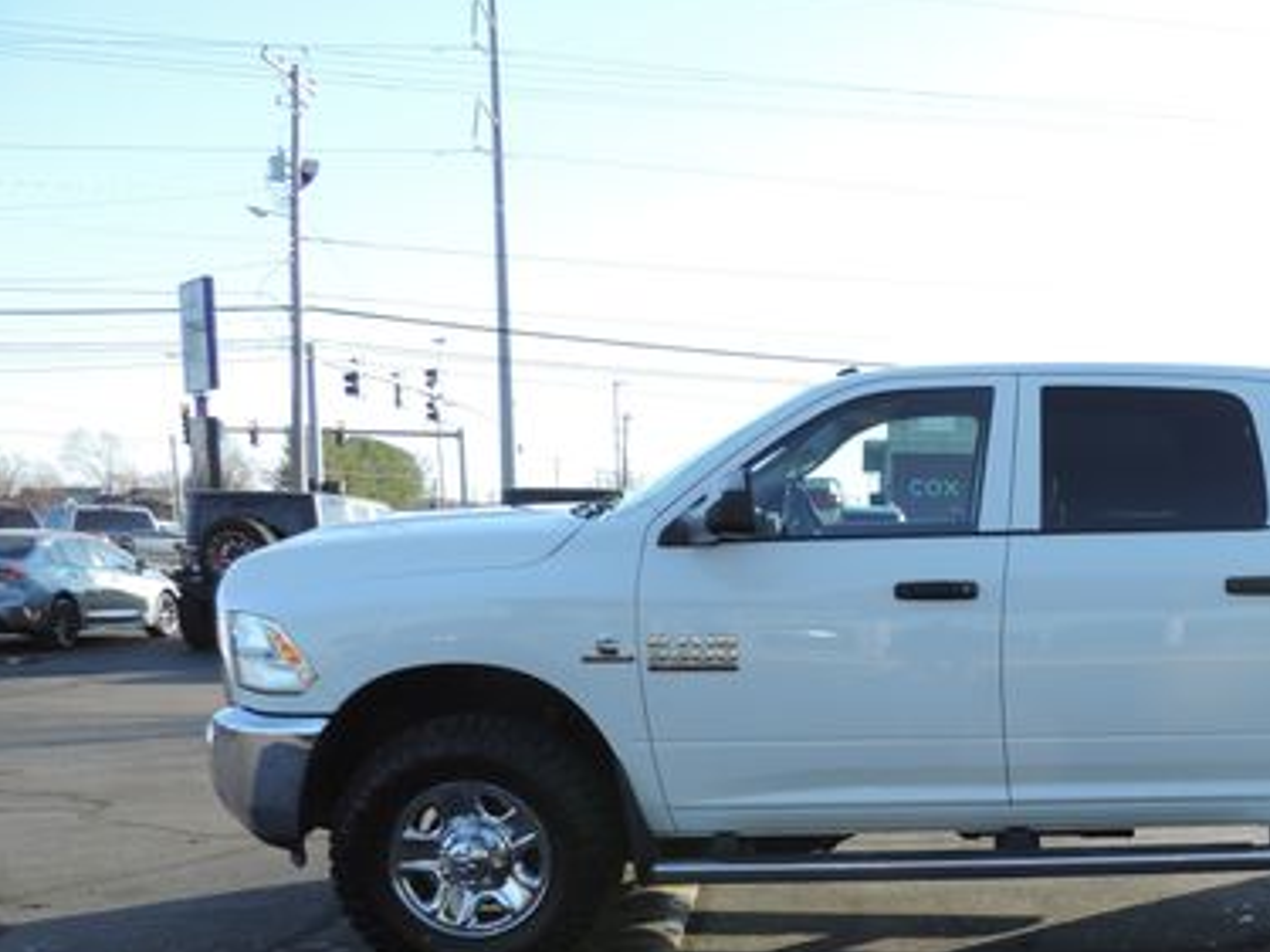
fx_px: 1504
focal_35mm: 41
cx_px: 1080
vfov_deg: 34.2
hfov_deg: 42.9
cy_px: 742
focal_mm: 4.3
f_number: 3
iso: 80
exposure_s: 1/320
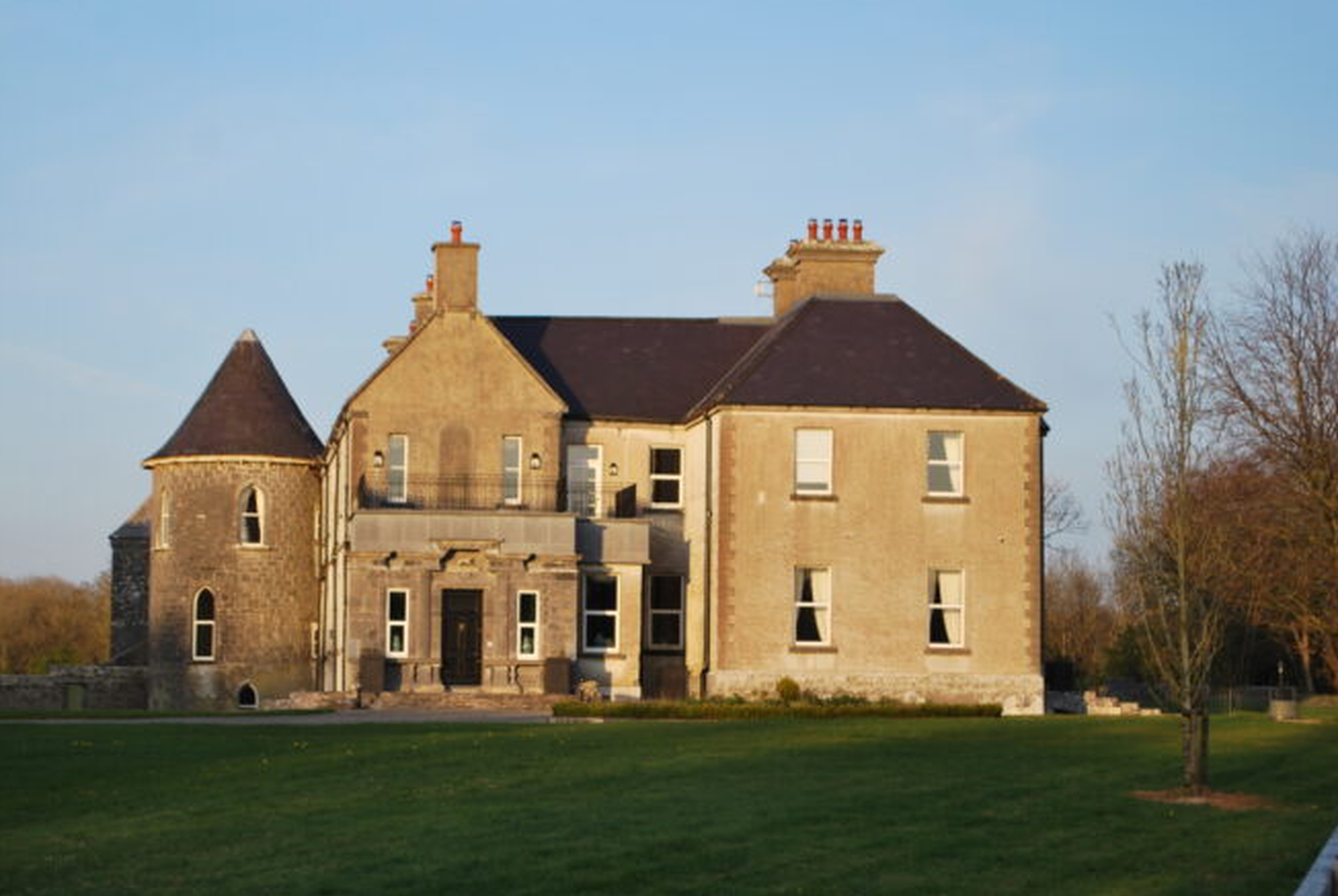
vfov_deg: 16.8
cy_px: 445
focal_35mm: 82
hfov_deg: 24.8
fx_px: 3038
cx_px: 542
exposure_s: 1/160
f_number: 6.3
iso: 100
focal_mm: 45
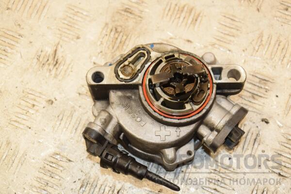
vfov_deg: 17.5
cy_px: 97
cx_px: 146
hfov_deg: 26.0
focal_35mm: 78
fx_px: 630
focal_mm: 52
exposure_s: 1/200
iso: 800
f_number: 7.1
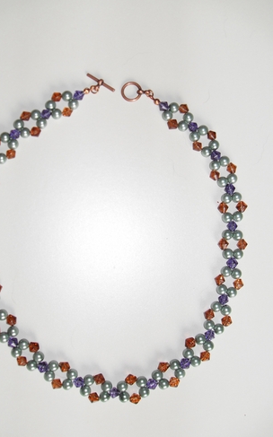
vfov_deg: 52.8
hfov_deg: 34.4
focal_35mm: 37
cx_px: 128
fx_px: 441
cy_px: 218
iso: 100
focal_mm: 6.3
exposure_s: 1/45
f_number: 2.8
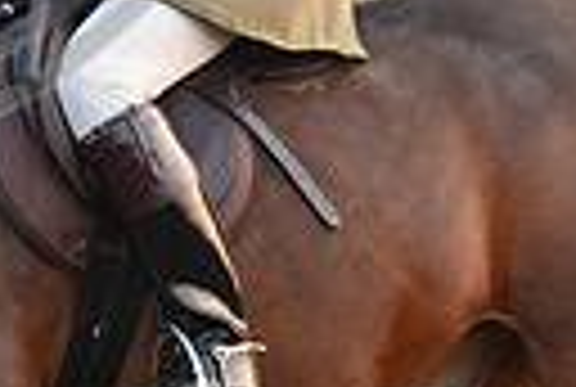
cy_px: -374
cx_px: -194
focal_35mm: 316
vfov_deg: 4.3
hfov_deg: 6.4
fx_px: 5068
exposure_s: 1/500
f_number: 2.8
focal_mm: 70
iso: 2500
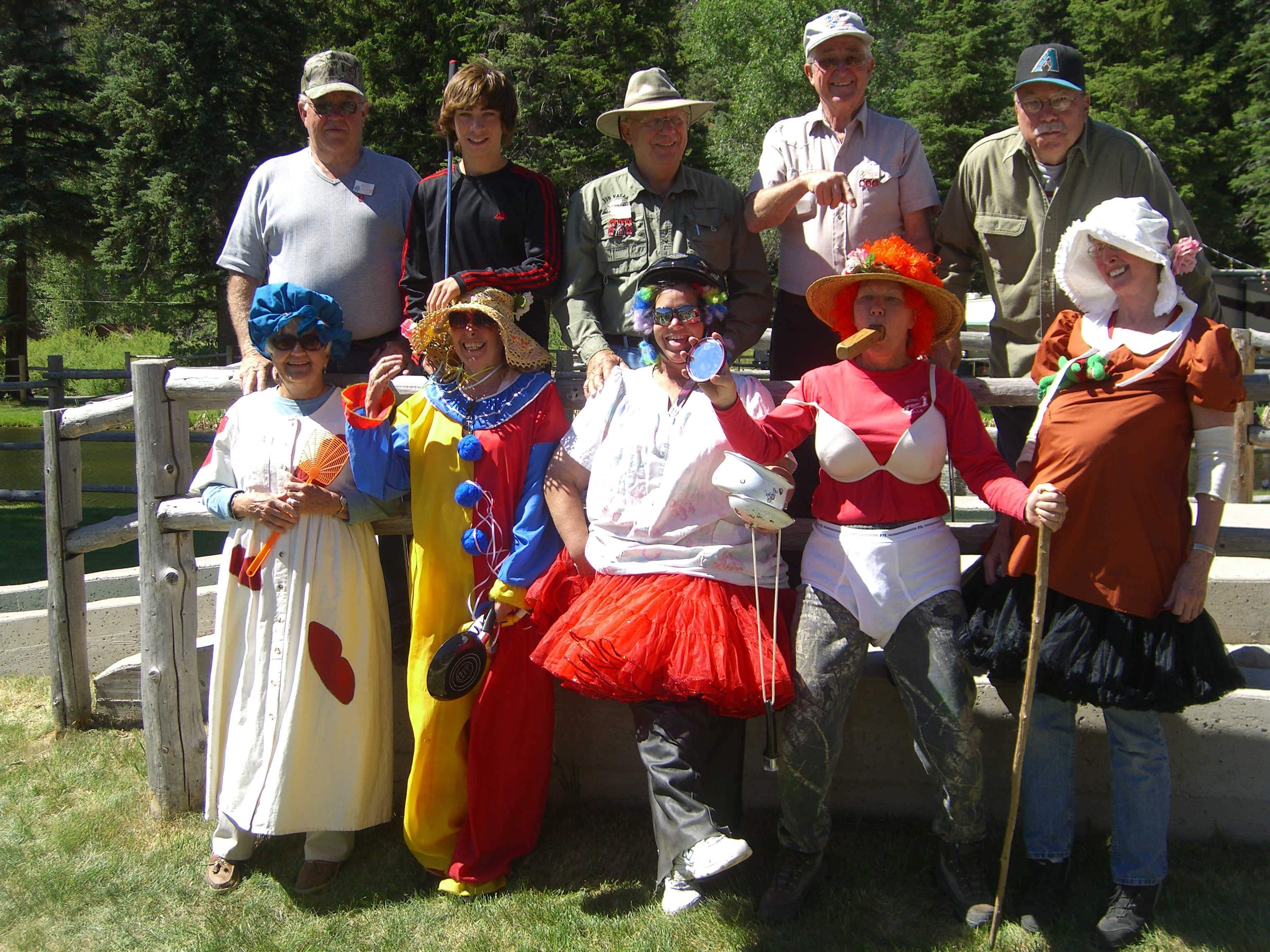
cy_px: 476
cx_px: 635
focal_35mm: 46
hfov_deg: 41.2
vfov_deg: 31.5
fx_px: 1688
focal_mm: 9.5
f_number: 3.1
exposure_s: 1/640
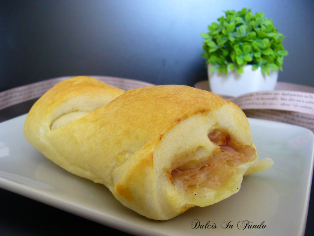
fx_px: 317
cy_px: 118
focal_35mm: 35
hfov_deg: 52.6
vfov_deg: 40.7
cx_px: 157
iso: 100
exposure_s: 1/15
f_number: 2.8
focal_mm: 5.8
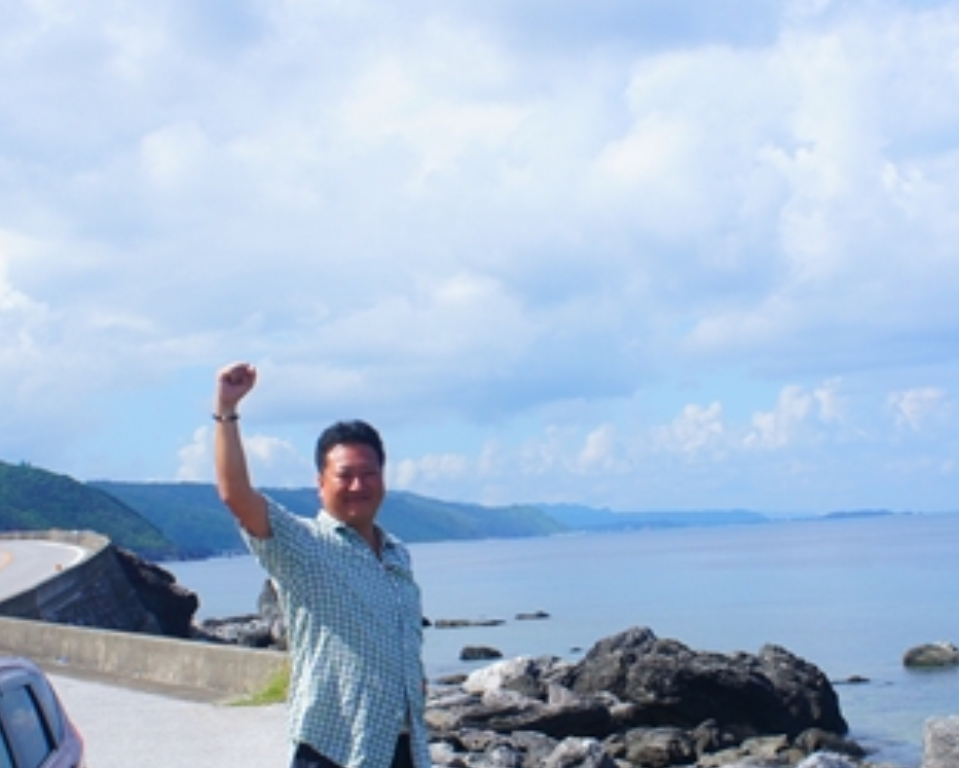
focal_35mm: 65
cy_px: 464
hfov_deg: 29.1
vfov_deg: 23.5
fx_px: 1845
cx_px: 506
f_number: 13
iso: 200
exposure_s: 1/250
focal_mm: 18
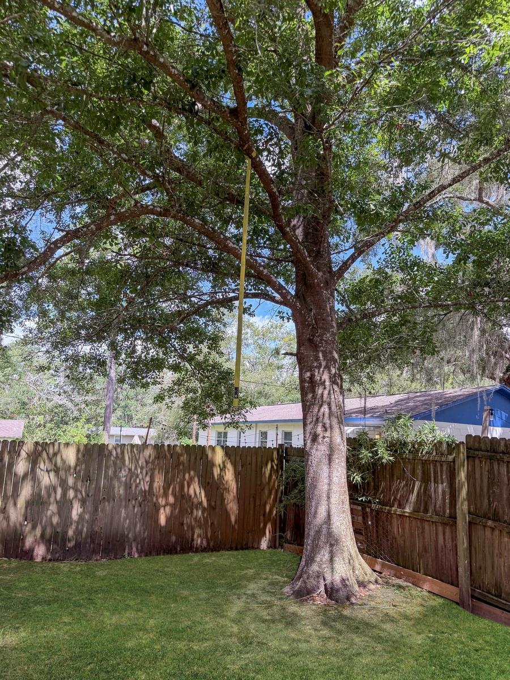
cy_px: 340
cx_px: 255
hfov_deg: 56.8
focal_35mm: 24
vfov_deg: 71.6
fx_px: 471
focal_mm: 6.76
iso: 80
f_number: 1.78
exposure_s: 1/728
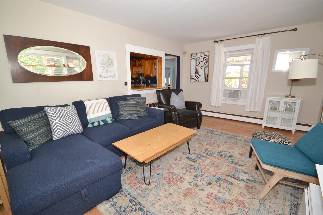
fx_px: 135
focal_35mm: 15
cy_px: 108
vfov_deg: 77.3
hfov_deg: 100.4
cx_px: 162
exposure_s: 1/60
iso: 400
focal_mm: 10
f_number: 5.6
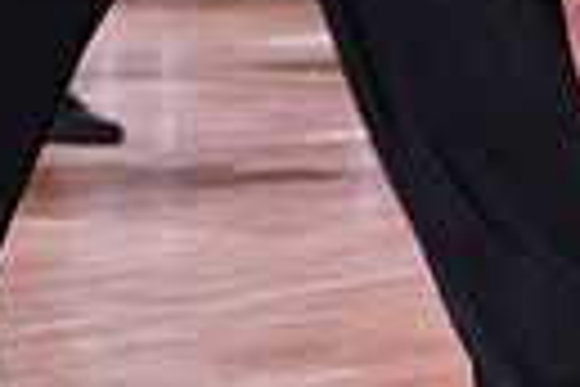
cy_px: -670
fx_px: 7636
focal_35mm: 474
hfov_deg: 4.3
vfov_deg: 2.9
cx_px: 420
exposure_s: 1/320
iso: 5000
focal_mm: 105
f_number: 5
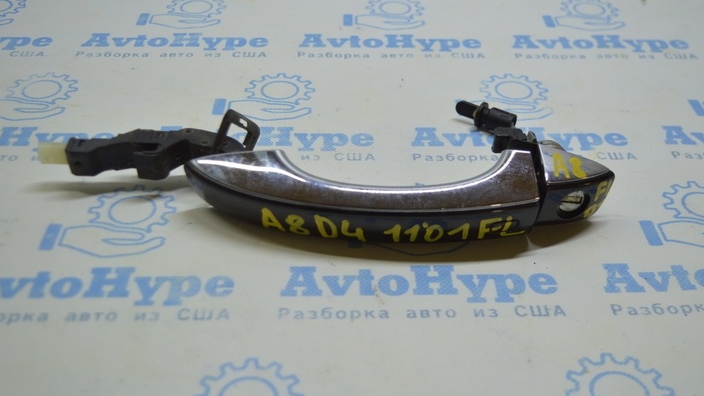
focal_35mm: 45
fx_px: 840
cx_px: 355
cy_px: 199
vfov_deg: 26.5
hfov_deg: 45.5
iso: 400
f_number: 4.2
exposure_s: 1/100
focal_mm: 28
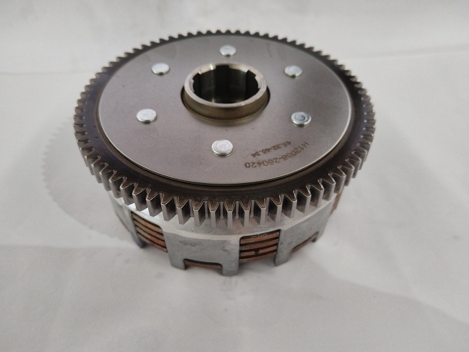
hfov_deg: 67.3
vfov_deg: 53.1
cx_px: 234
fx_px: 352
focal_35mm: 26
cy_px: 176
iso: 4932
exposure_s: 1/50
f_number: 1.9
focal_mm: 4.95
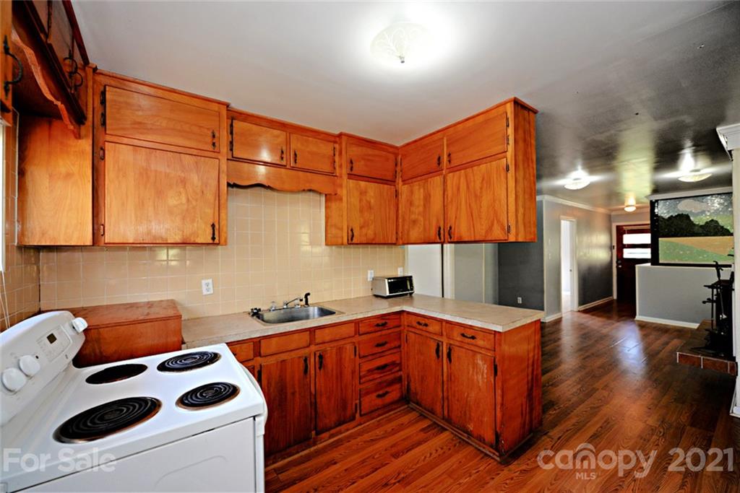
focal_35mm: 14
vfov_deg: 81.2
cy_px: 246
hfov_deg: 104.2
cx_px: 370
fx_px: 288
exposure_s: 1/60
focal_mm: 14
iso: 400
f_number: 4
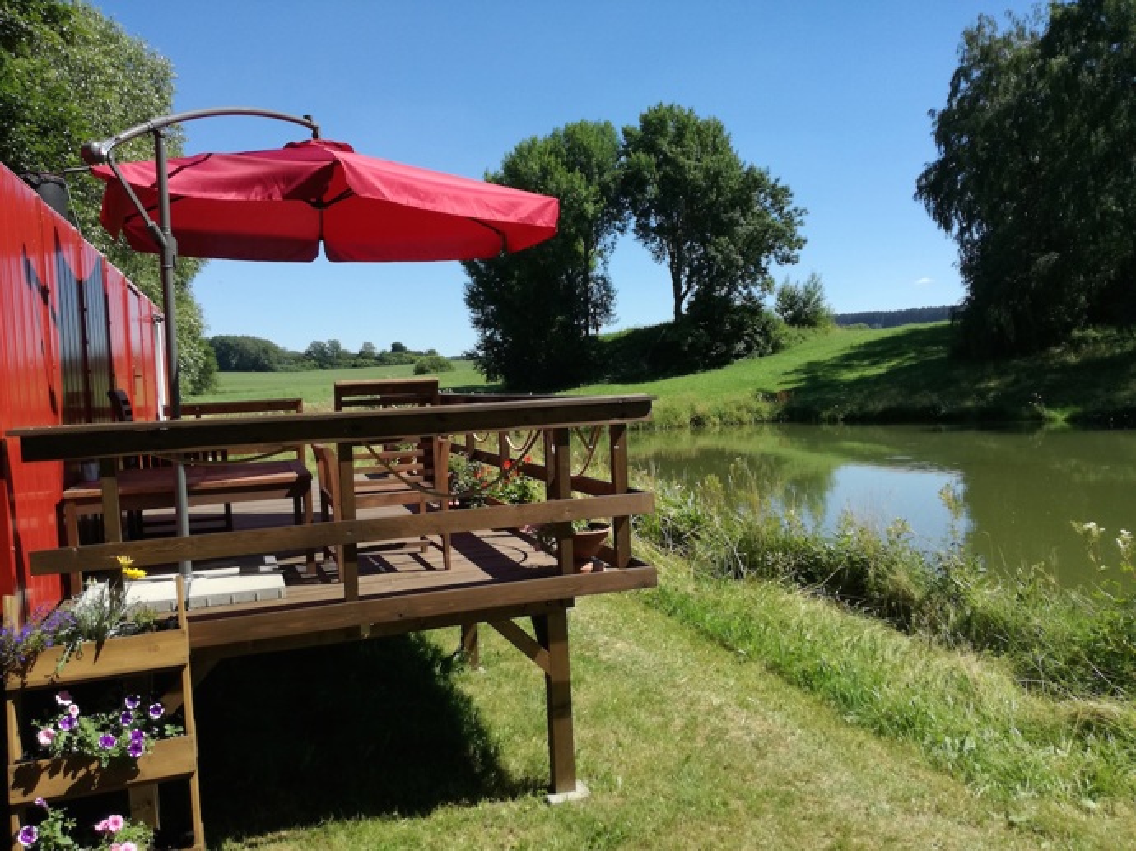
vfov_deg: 51.3
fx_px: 886
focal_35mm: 27
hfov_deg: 65.3
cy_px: 426
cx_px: 568
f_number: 2
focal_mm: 3.79
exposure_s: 1/1009
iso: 50
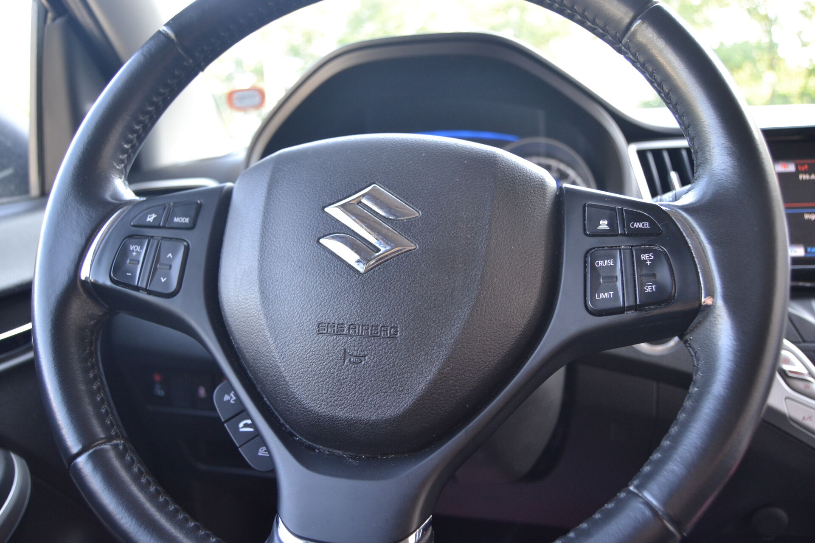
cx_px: 408
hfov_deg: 67.4
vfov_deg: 47.9
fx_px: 611
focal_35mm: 27
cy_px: 272
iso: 400
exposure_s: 1/60
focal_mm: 18
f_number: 3.5
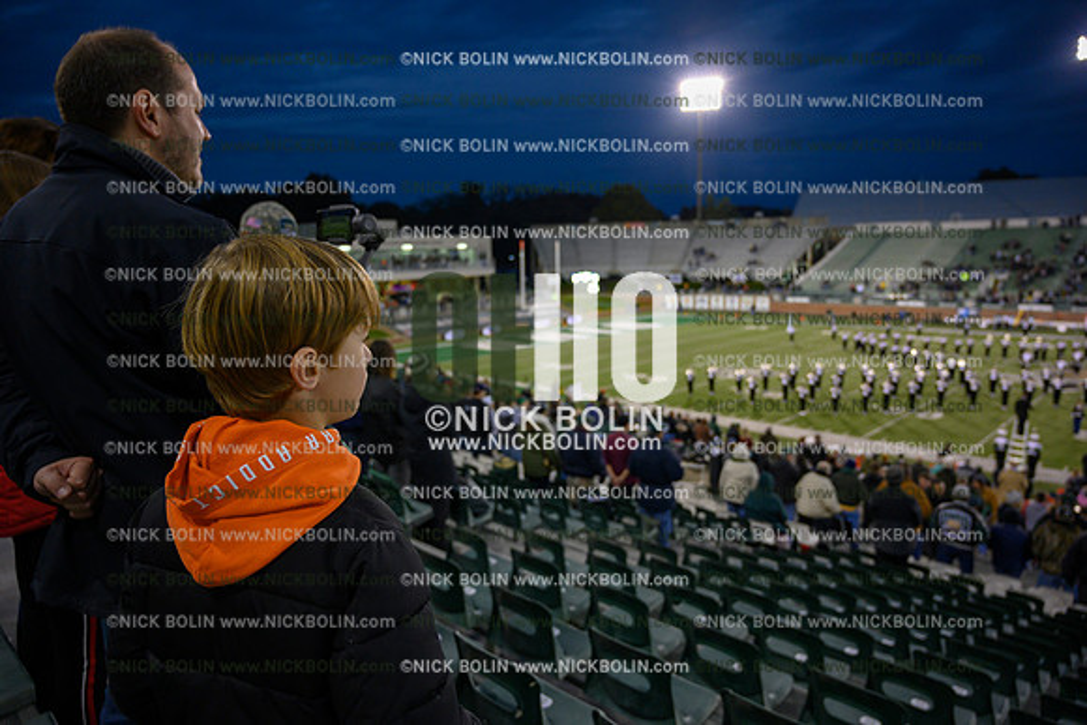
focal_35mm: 24
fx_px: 725
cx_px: 544
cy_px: 362
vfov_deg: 53.2
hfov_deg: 73.7
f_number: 4
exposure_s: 1/320
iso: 2000
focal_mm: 24
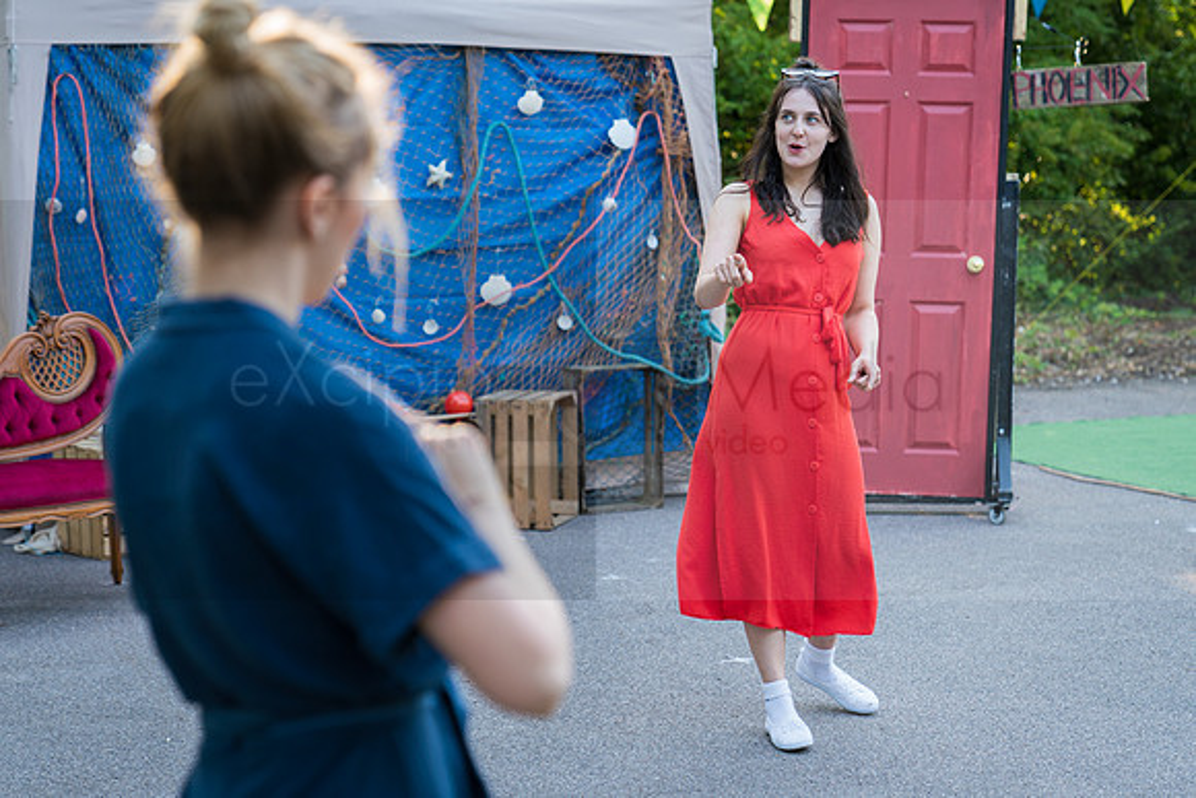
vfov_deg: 19.5
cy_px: 393
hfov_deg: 28.9
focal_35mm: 70
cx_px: 610
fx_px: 2322
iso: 250
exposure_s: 1/160
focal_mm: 61
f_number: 2.8
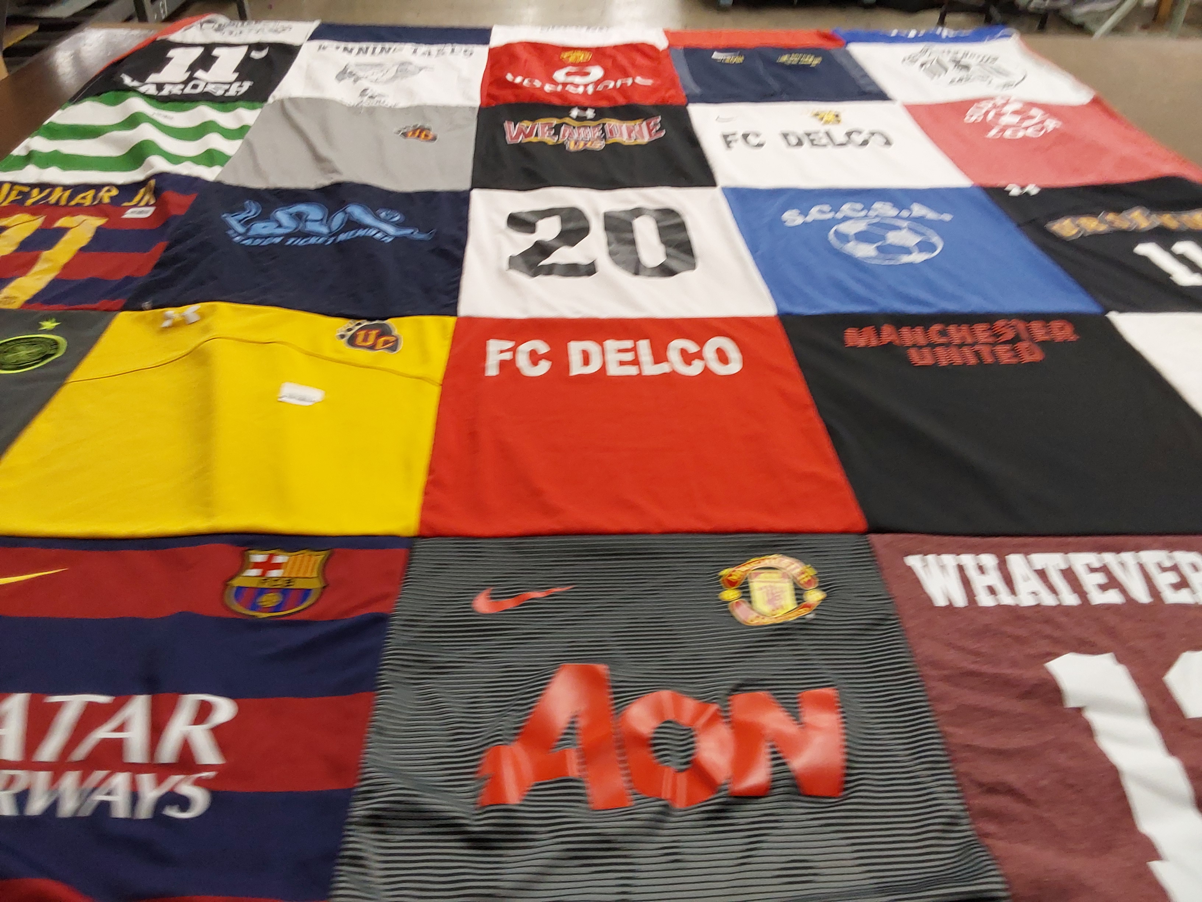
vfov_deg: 49.7
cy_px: 451
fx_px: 972
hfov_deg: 63.4
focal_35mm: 28
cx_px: 601
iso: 125
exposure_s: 1/60
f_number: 1.9
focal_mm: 2.91
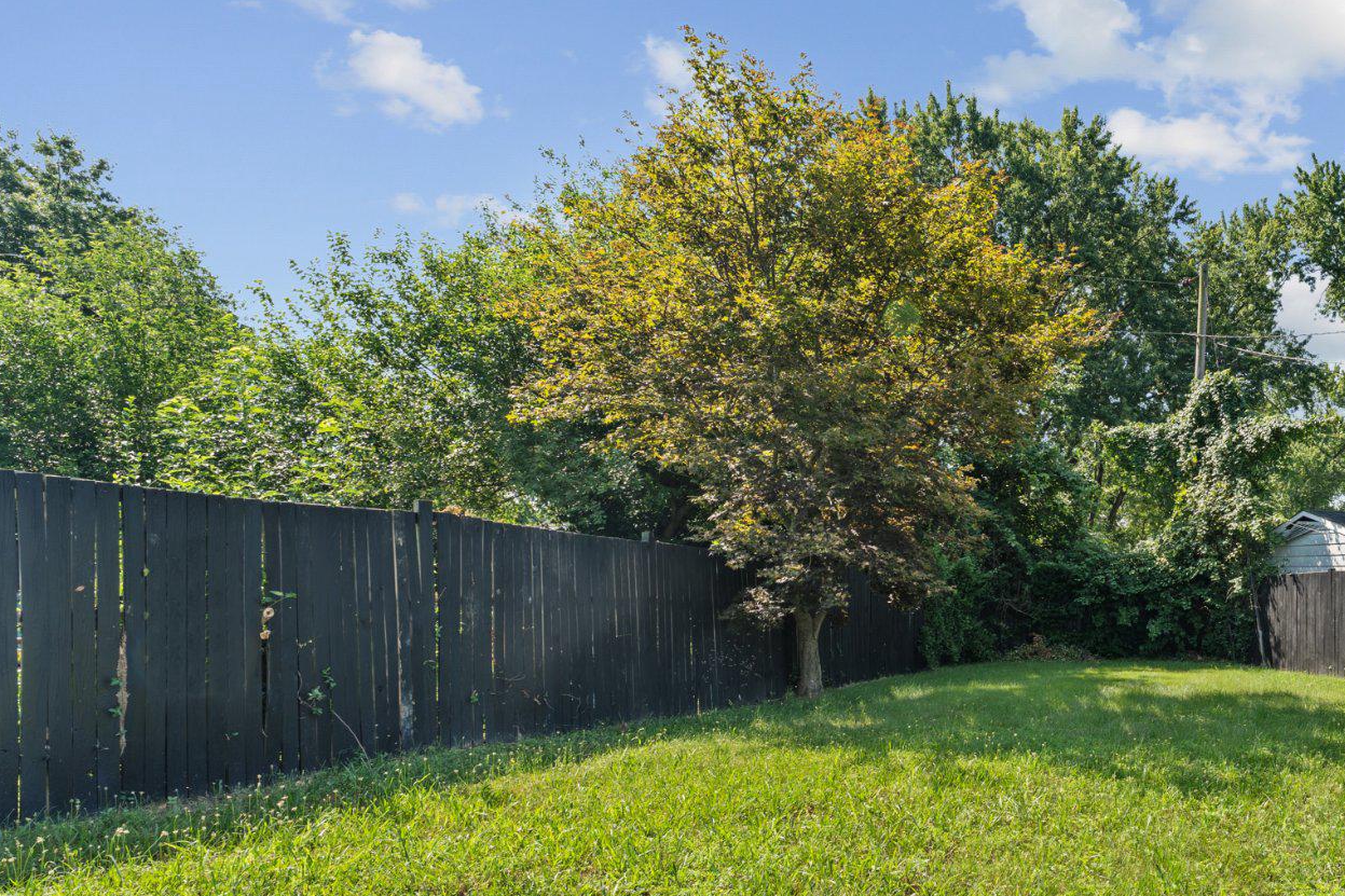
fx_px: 859
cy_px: 578
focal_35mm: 23
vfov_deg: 54.3
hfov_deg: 68.5
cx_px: 1085
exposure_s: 1/125
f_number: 8
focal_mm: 14
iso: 100
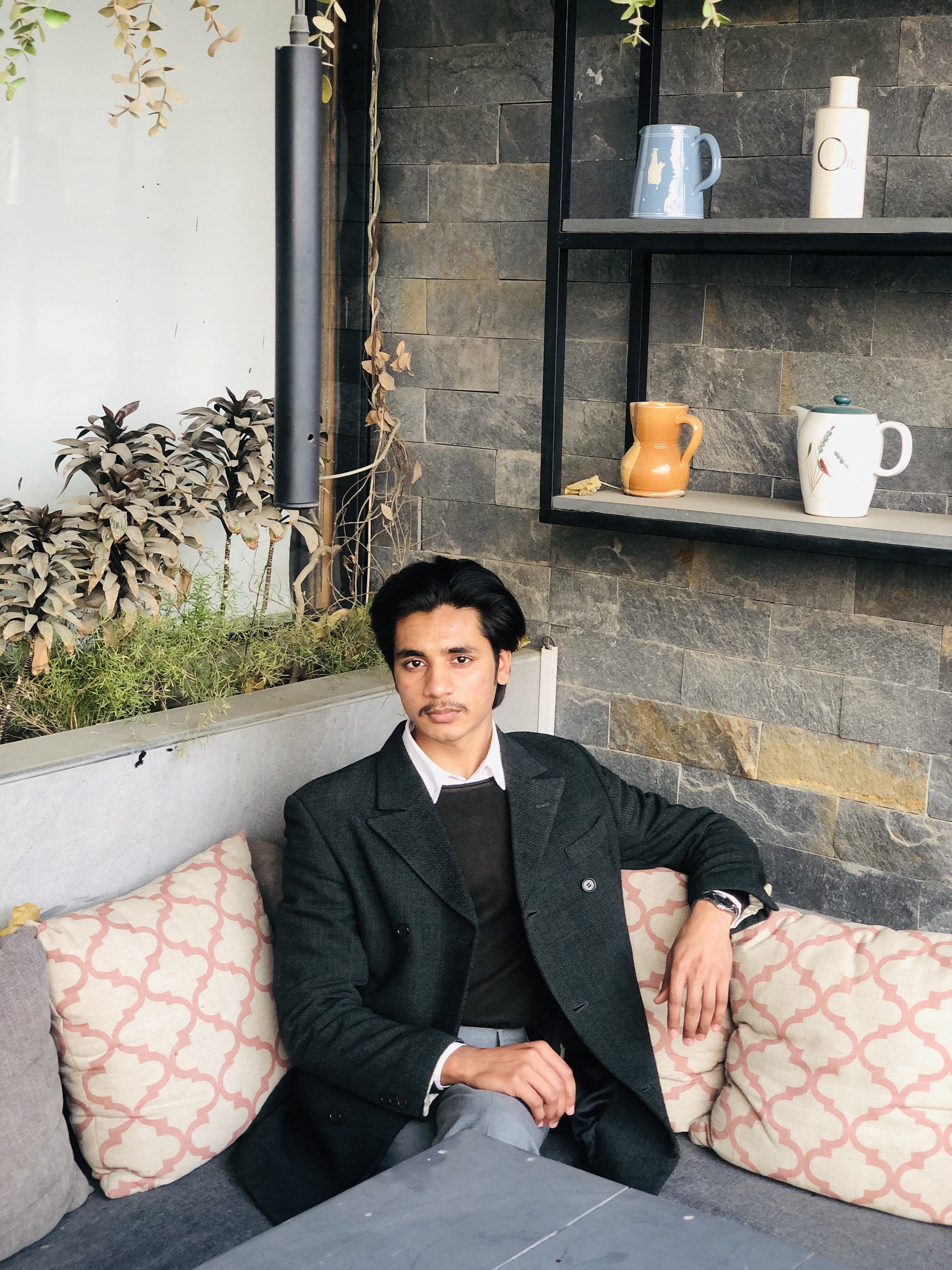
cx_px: 476
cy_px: 635
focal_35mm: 52
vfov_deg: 36.8
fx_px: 1907
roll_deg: -1.8
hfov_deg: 28.0
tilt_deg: -9.1
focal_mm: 6
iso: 64
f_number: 2.4
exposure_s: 1/60
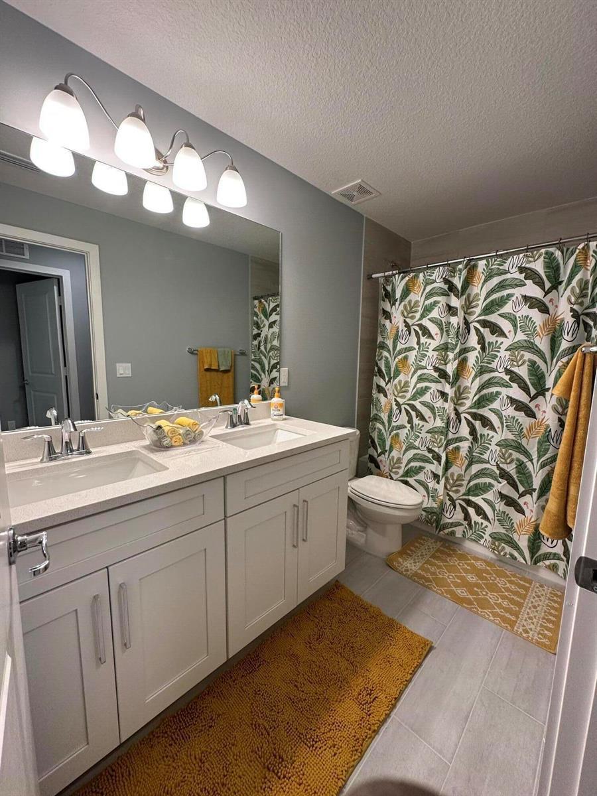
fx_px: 322
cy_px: 398
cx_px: 298
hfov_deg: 85.7
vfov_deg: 102.1
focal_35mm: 14
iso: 200
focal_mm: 2.22
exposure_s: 1/120
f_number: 2.2
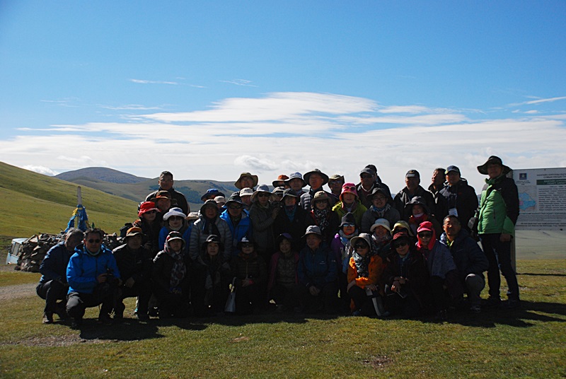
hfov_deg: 41.1
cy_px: 190
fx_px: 756
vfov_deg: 28.2
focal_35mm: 48
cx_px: 283
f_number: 5.6
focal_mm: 32
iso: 400
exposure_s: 1/3200
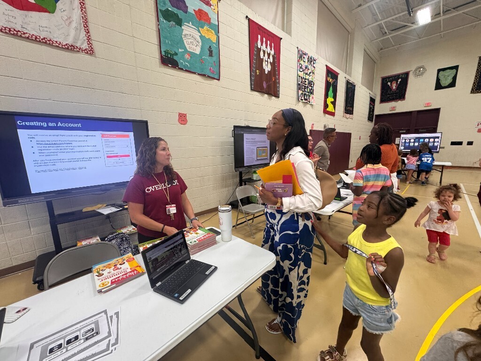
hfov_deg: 102.1
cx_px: 240
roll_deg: +2.4
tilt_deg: -11.8
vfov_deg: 85.7
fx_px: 195
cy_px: 180
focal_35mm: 14
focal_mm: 2.22
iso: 250
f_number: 2.2
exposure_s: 1/120
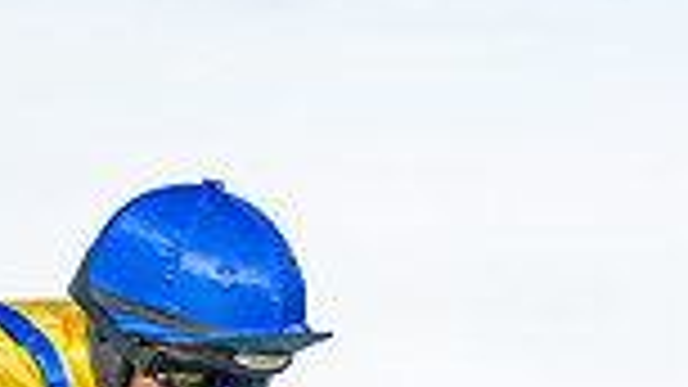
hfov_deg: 3.4
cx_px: -85
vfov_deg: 1.9
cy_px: 1101
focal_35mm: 640
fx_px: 11673
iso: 200
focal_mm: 104
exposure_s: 1/1600
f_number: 2.8
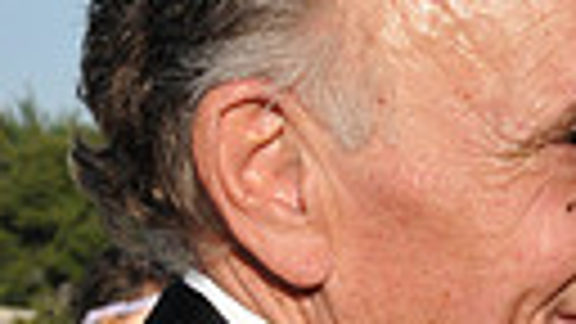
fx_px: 5193
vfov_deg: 3.6
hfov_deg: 6.3
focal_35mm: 340
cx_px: 927
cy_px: 362
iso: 400
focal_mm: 48
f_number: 11
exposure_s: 1/500
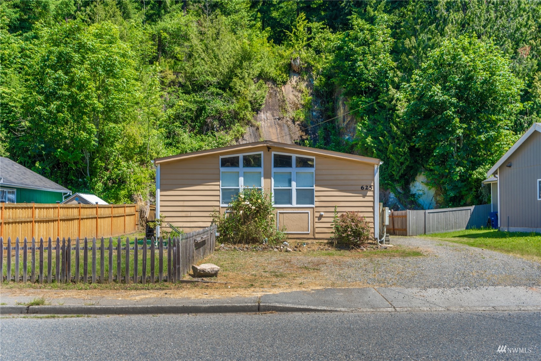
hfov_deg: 57.2
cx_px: 270
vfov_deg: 40.0
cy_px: 180
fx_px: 496
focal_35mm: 33
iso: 100
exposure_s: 1/125
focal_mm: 33
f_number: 7.1
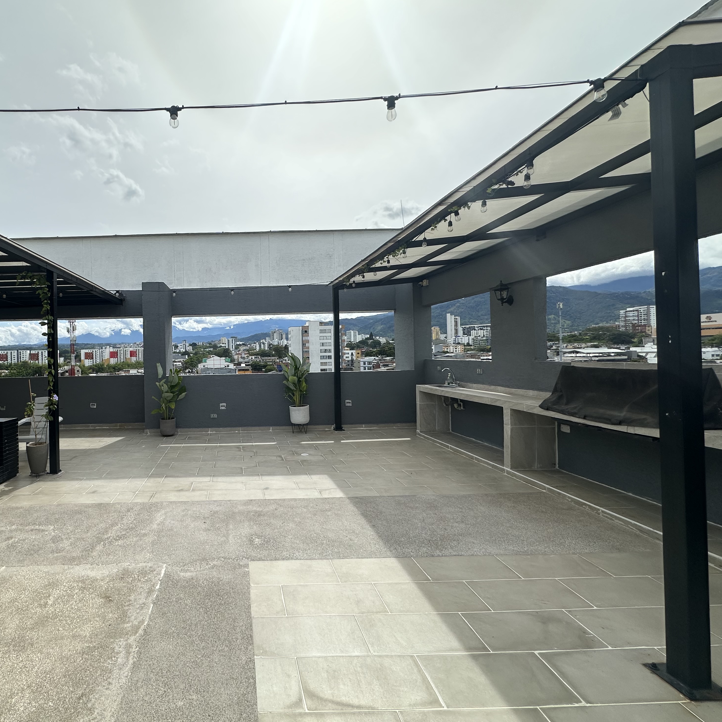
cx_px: 230
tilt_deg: +0.0
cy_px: 355
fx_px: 401
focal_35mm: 17
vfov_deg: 84.0
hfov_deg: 80.6
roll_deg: +1.0
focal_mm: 2.22
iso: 50
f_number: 2.2
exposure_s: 1/3125
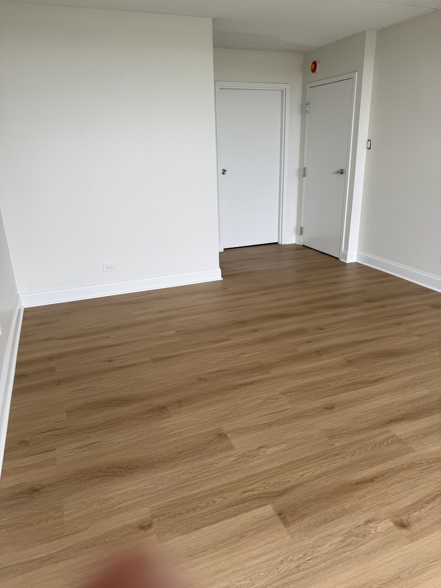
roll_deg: +1.3
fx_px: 408
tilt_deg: -20.1
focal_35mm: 24
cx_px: 220
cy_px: 294
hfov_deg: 56.8
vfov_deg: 71.6
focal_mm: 6.76
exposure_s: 1/207
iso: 64
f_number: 1.78
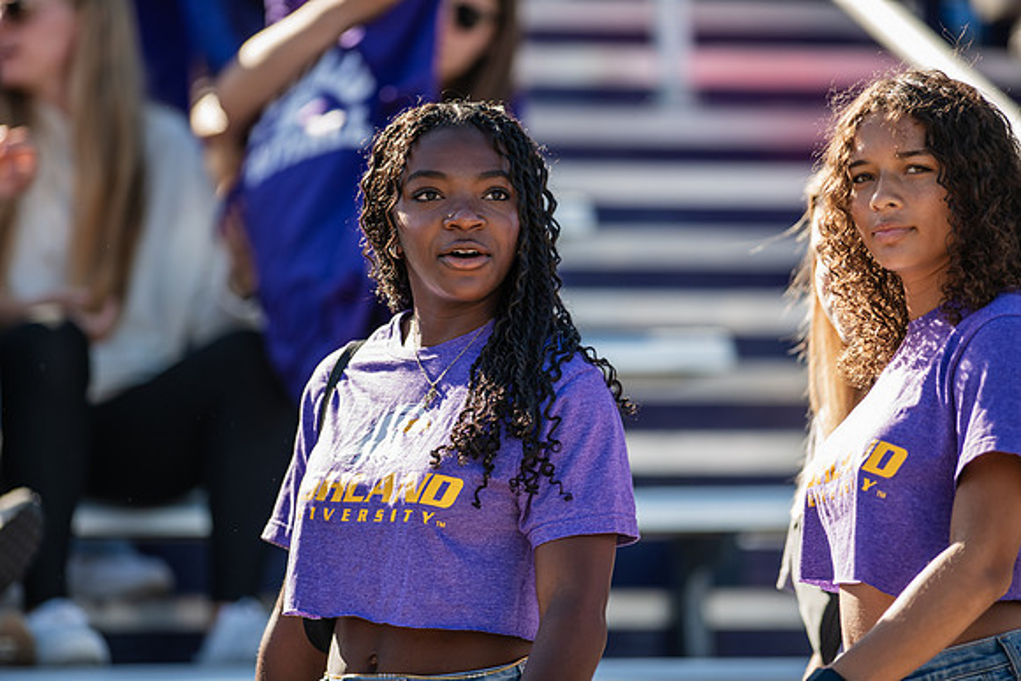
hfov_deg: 6.9
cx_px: 510
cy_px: 340
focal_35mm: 300
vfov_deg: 4.6
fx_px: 8510
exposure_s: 1/500
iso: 125
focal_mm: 300
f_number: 3.2
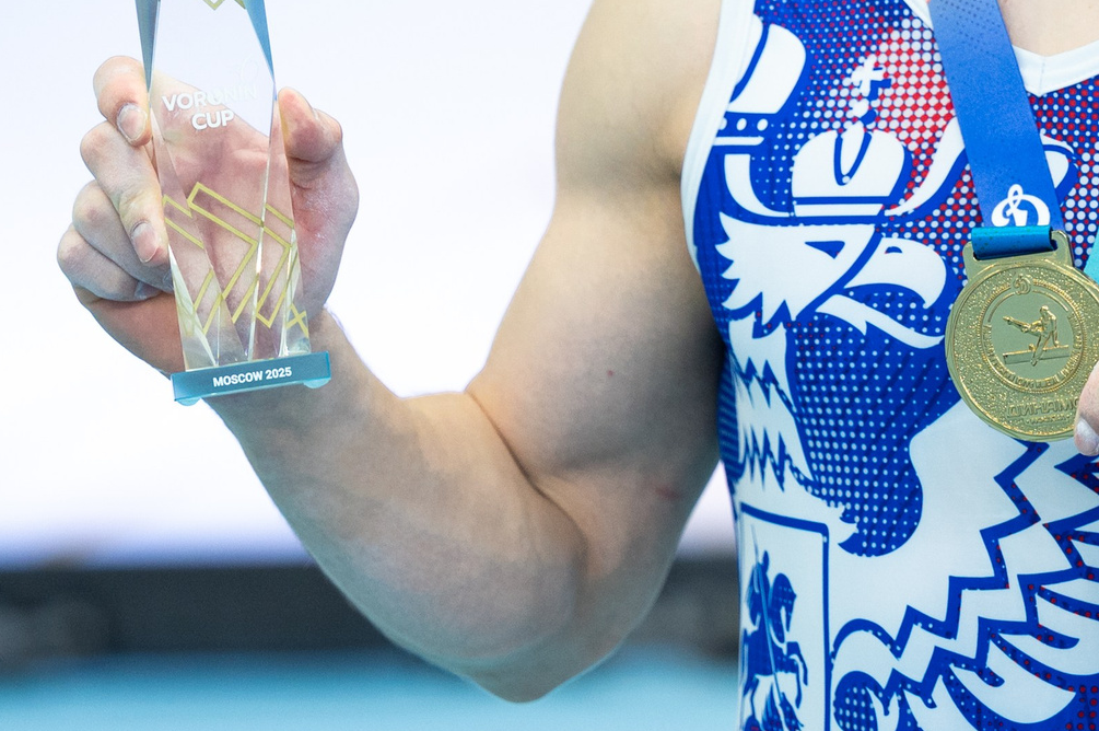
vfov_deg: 4.0
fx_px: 10491
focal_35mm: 344
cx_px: 1010
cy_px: -209
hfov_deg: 6.0
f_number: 2.8
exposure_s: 1/500
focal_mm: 110
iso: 1250
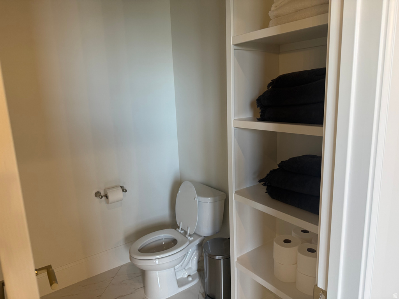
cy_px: 150
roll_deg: +1.8
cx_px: 200
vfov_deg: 56.8
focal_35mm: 24
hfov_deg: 71.6
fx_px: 277
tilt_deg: -11.1
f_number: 1.78
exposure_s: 1/120
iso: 160
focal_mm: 6.76
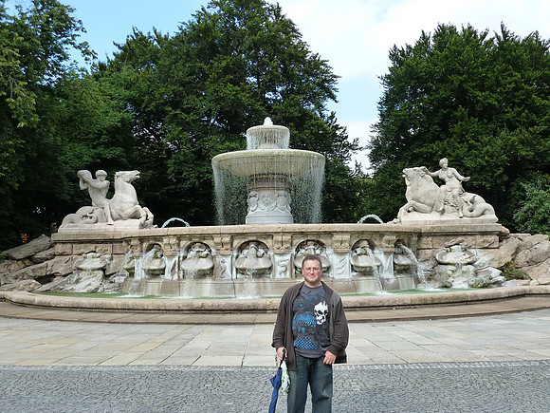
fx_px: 556
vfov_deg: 40.7
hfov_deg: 52.6
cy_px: 206
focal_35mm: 35
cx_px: 275
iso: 125
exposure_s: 1/250
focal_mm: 5.7
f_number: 4
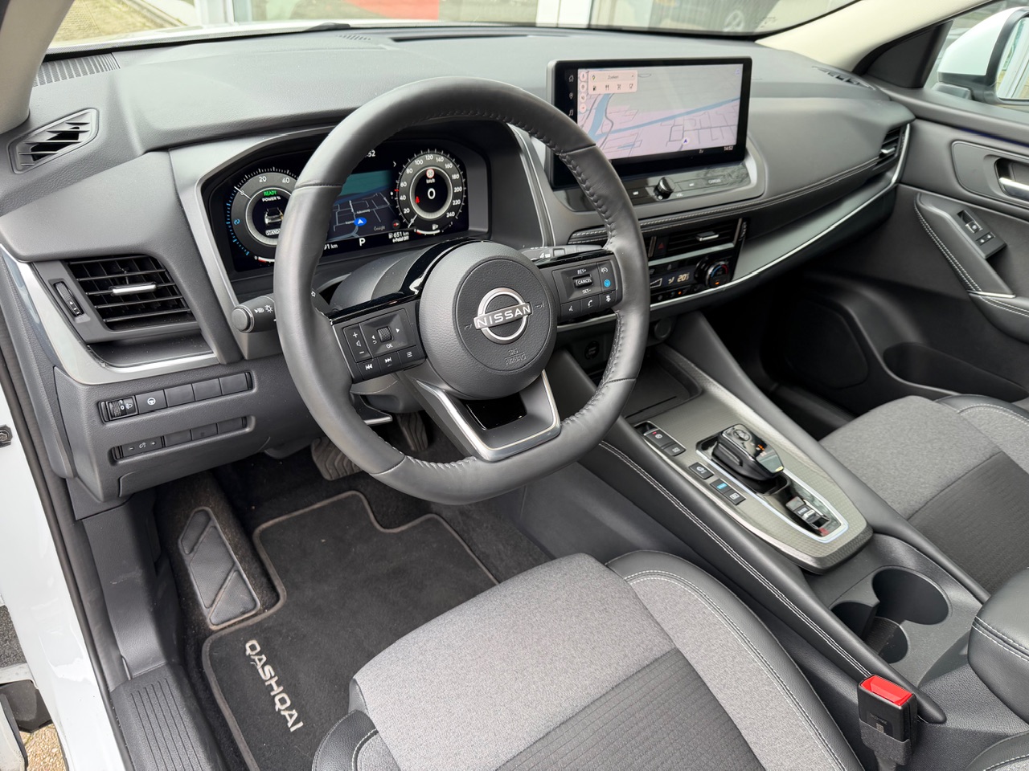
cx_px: 514
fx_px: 713
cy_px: 386
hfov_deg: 71.6
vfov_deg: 56.8
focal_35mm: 24
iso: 100
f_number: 1.78
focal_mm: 6.76
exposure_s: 1/121
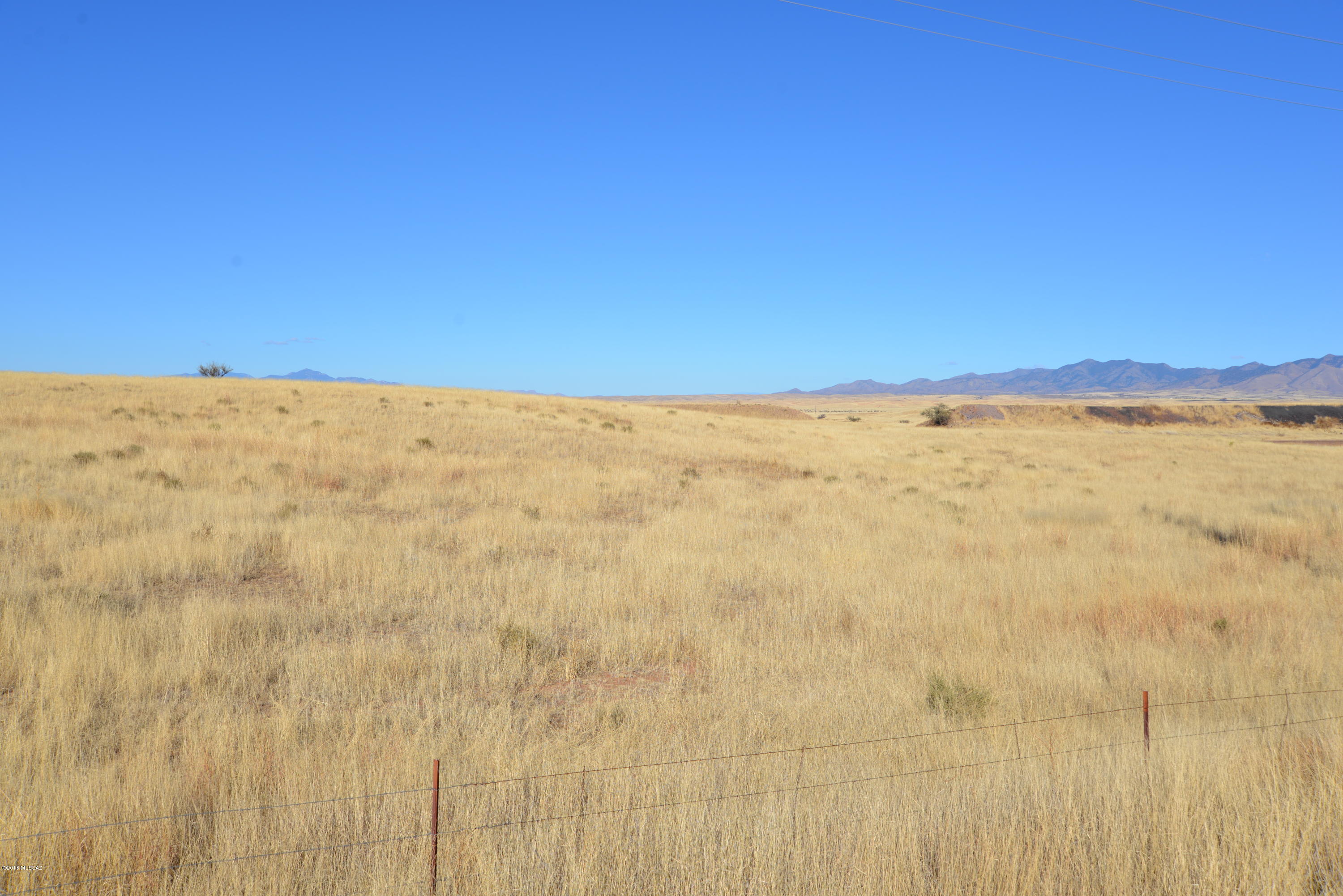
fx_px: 1194
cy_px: 448
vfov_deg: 41.1
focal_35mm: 32
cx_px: 672
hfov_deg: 58.7
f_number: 9
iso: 100
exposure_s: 1/320
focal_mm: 32
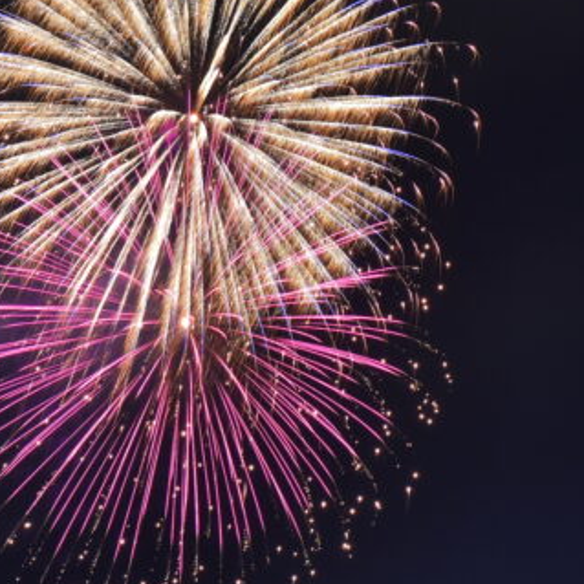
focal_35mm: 64
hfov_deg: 26.7
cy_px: 358
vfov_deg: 26.8
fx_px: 1222
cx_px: 183
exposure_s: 11.9
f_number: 11
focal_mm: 20
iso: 100
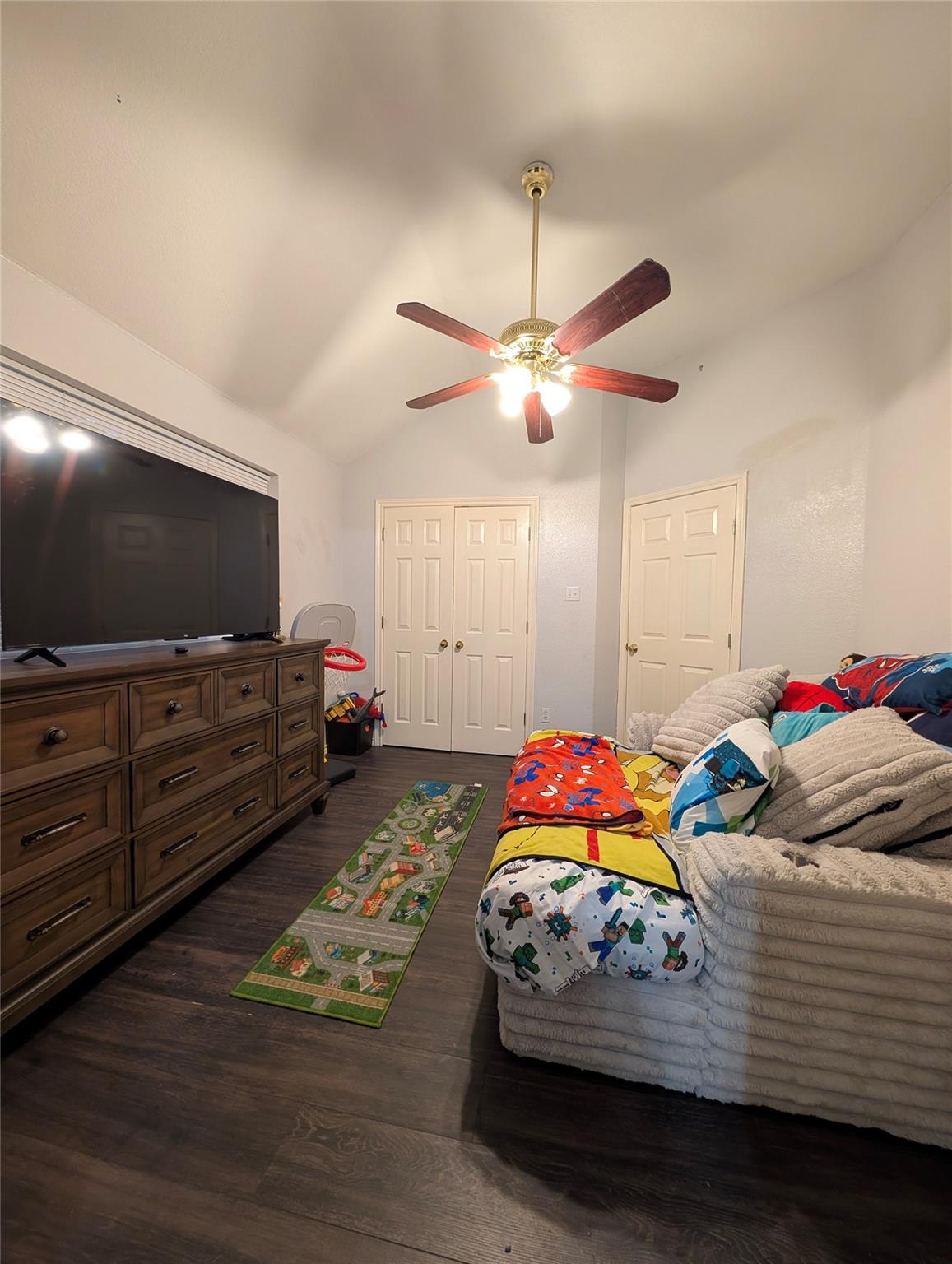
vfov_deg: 110.4
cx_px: 476
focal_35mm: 12
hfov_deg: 94.7
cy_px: 632
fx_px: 439
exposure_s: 1/24
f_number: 1.7
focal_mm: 2.02
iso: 135
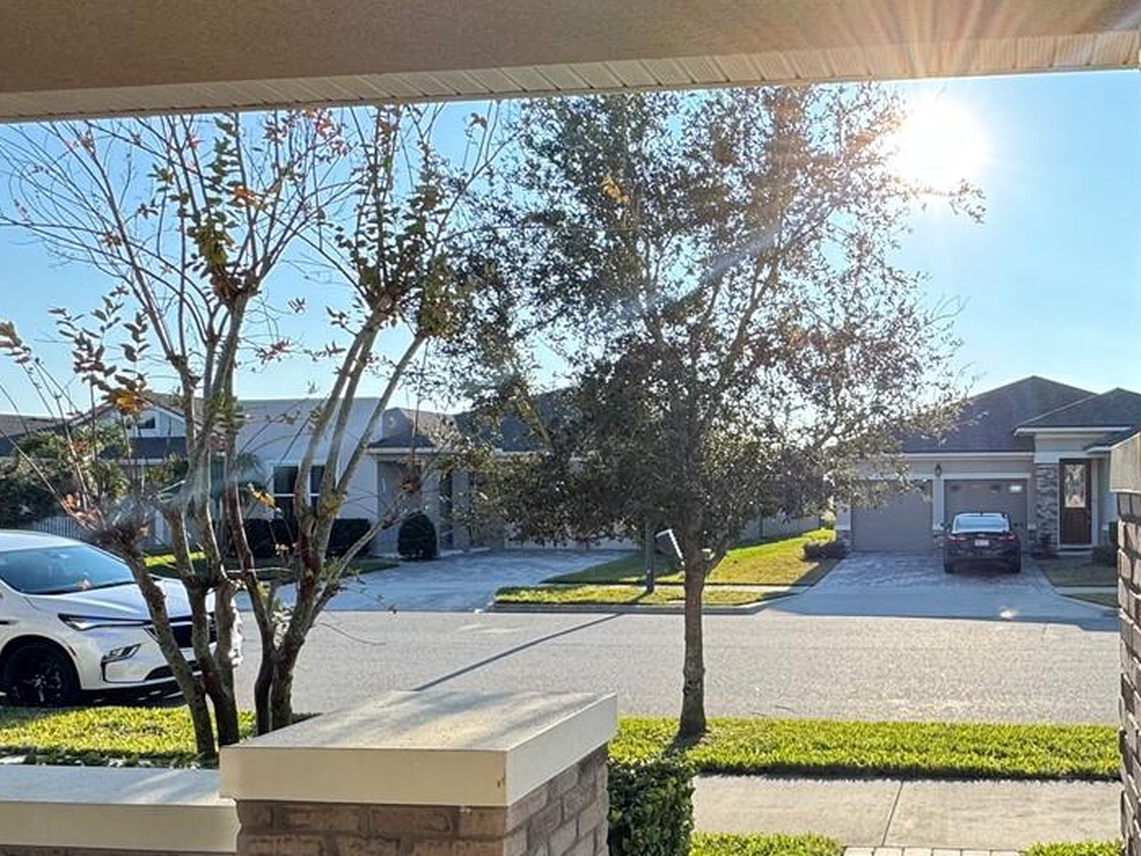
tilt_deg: -0.8
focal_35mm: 32
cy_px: 504
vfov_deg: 44.0
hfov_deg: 53.4
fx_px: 1055
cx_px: 895
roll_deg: +0.7
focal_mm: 2.22
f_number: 2.2
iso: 50
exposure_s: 1/763
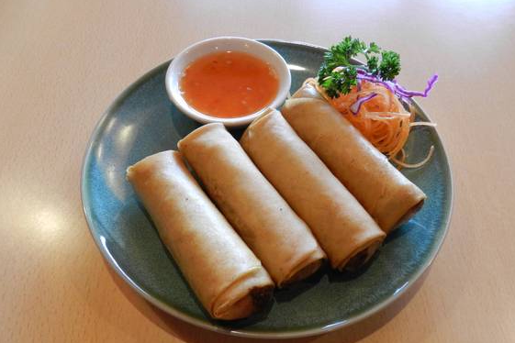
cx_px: 266
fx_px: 358
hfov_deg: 71.5
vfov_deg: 51.1
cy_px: 196
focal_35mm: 25
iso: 400
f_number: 3.4
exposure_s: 1/25
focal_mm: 4
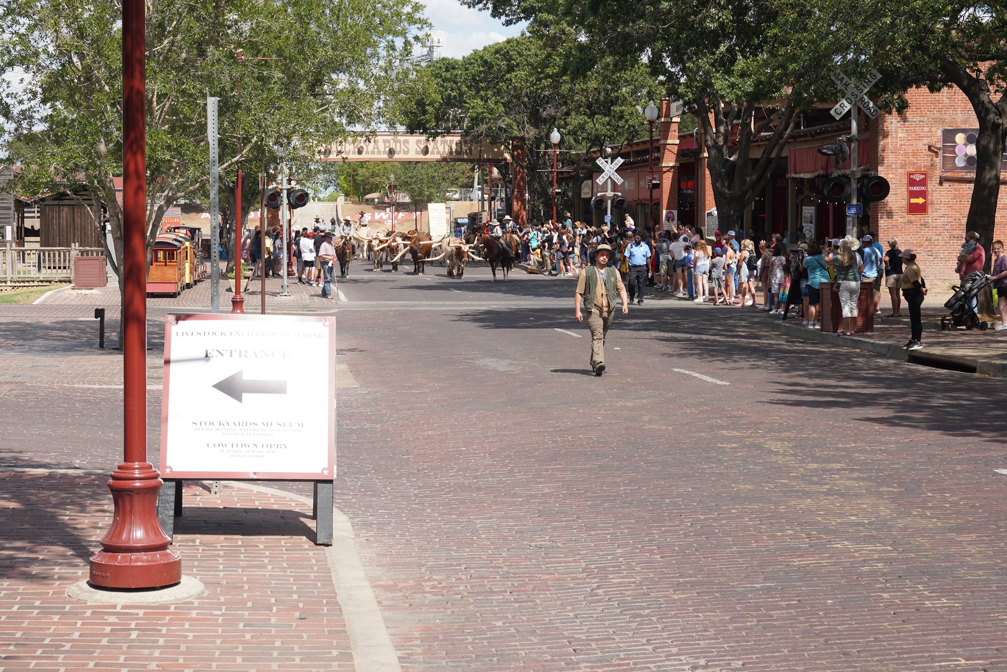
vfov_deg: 22.6
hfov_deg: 33.4
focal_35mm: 60
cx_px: 504
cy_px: 336
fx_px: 1678
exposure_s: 1/100
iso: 100
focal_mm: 60
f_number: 13
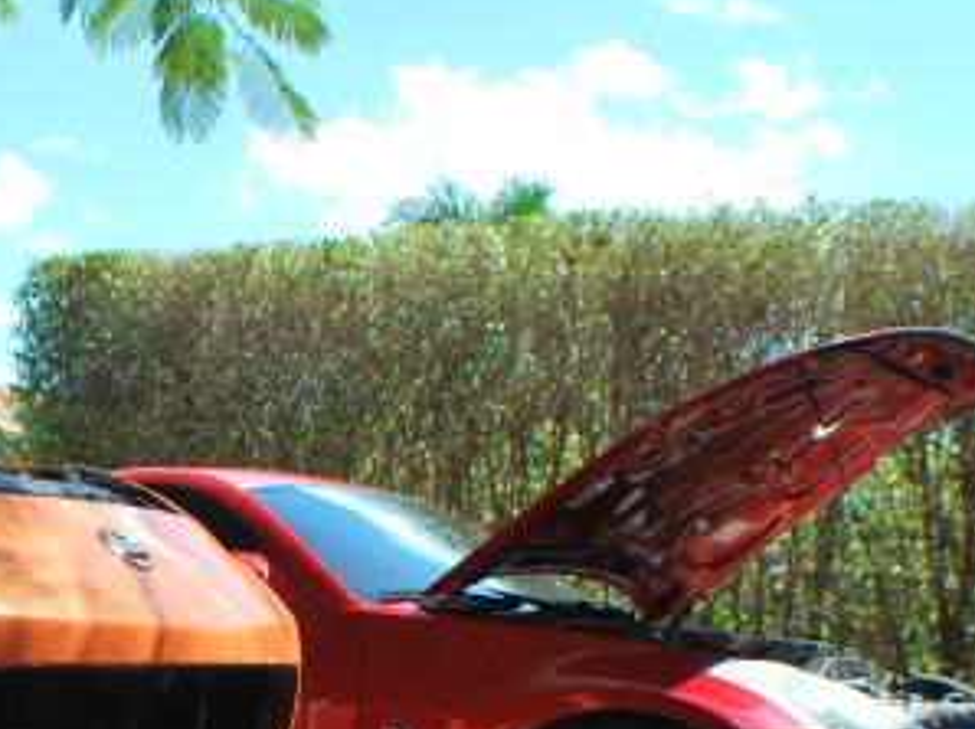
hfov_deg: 20.6
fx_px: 2617
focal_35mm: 93
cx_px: 83
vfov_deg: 15.6
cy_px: 731
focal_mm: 24
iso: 100
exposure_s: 1/125
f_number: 5.6
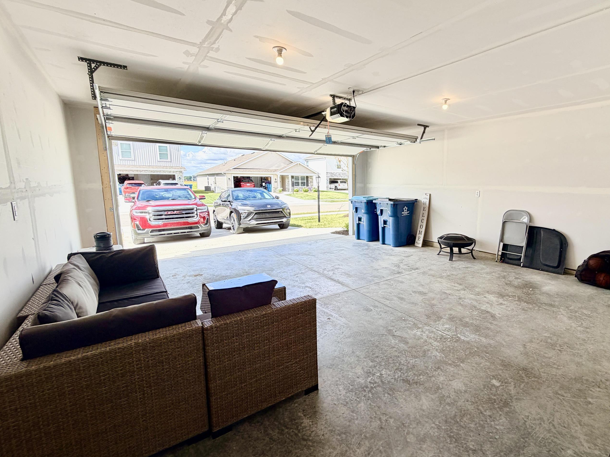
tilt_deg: -8.7
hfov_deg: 89.7
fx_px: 300
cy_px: 223
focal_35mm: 17
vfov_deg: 74.7
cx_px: 369
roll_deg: +0.0
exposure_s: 1/219
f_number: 2.2
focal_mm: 2.22
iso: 40
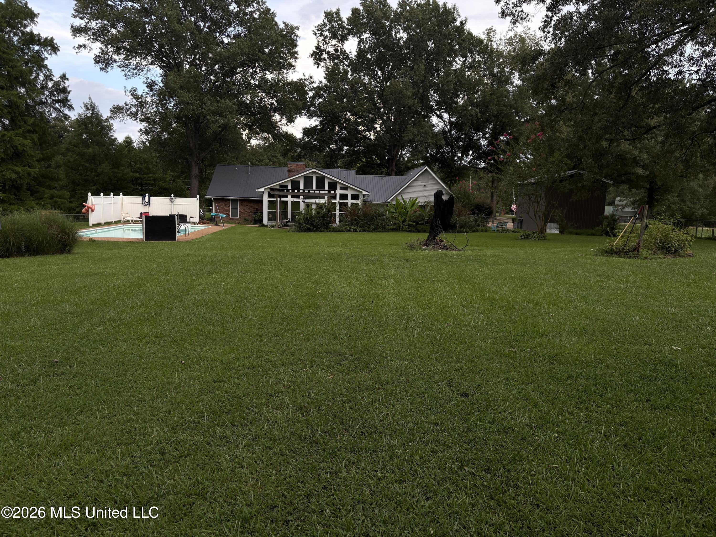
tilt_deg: -8.3
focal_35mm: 26
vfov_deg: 53.1
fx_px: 538
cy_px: 268
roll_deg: -1.0
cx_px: 358
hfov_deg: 67.3
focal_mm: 5.96
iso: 50
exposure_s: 1/561
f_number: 1.6
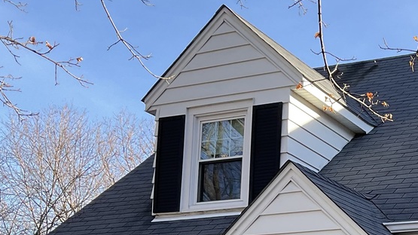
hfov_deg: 24.2
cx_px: 457
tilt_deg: +6.1
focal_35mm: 82
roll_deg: -2.2
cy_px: 329
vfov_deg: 14.0
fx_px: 909
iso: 16
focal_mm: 3
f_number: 1.8
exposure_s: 1/320
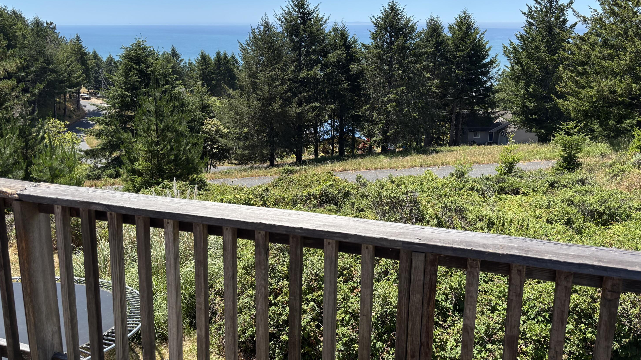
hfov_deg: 66.1
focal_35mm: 29
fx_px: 493
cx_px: 316
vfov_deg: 39.7
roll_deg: +0.8
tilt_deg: -10.3
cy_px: 118
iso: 50
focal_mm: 5.96
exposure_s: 1/2778
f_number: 1.6
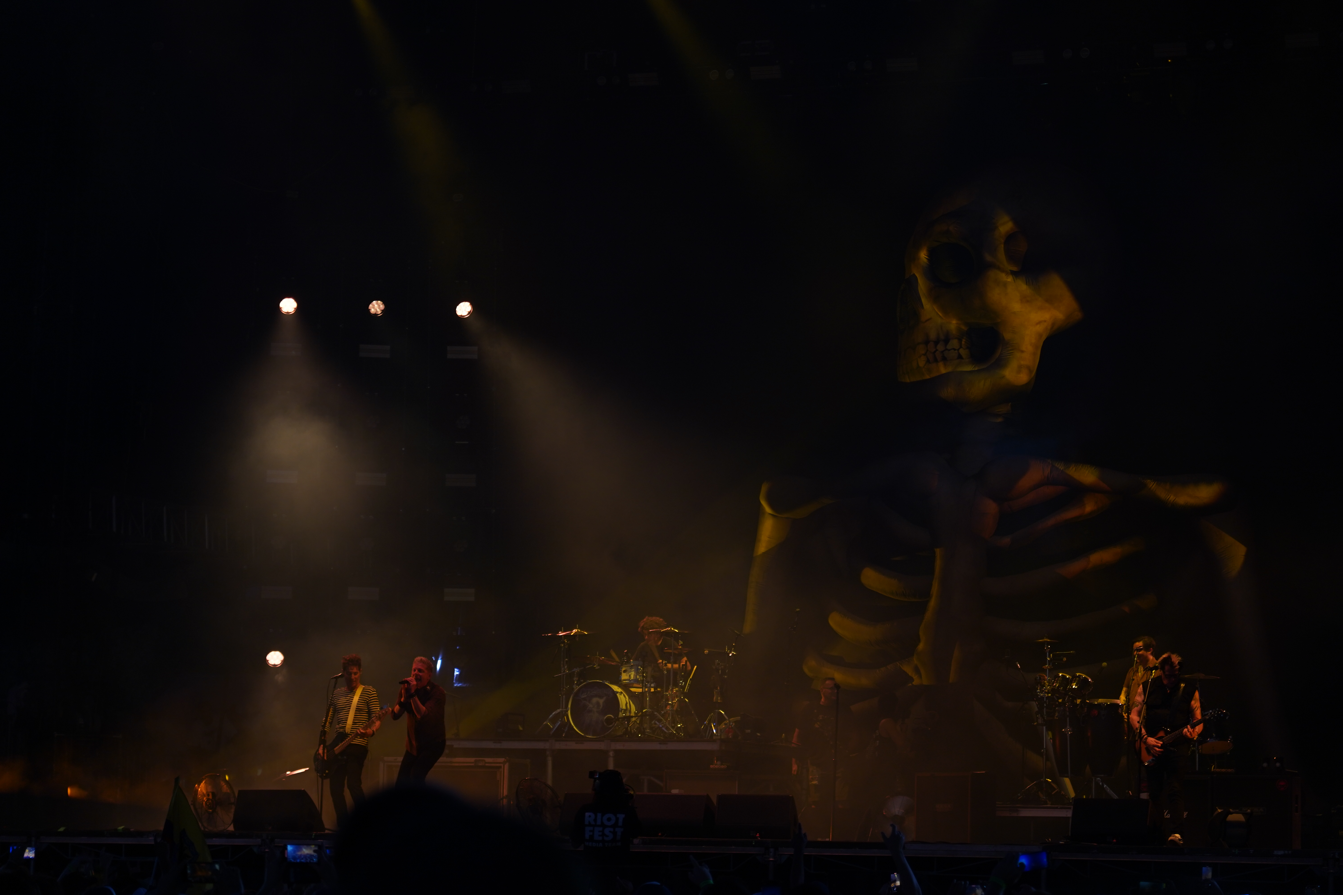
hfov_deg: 19.5
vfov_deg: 13.0
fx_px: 3917
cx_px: 672
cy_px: 448
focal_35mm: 105
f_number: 4
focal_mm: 105
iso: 500
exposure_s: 1/125
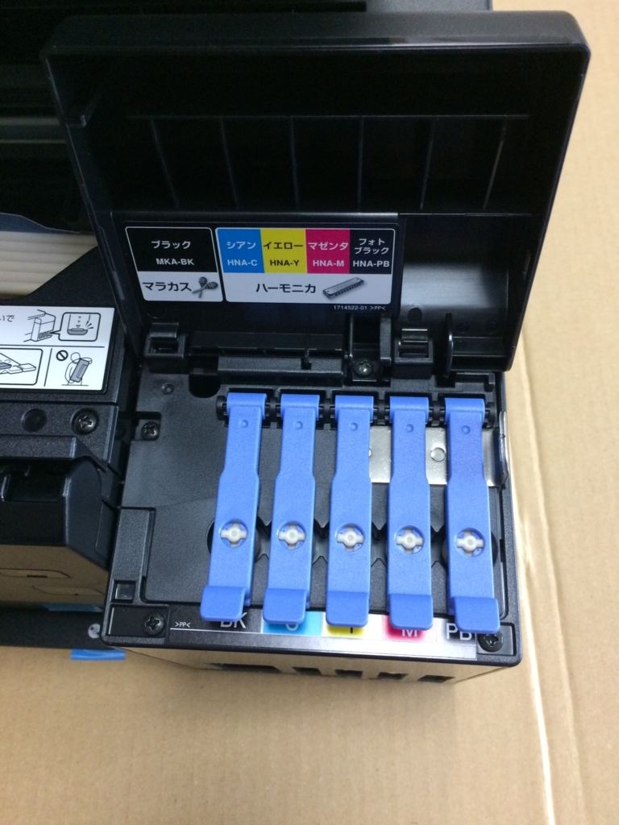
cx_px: 310
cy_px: 412
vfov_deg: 61.7
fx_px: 691
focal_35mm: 29
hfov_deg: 48.2
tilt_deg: -68.3
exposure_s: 1/30
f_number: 2.2
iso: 250
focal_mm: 4.15
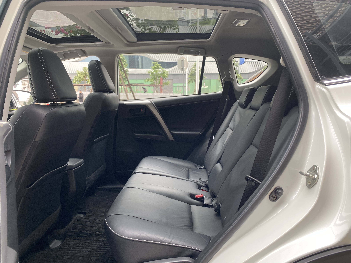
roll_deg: -0.6
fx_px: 264
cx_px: 176
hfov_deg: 67.3
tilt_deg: -8.6
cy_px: 132
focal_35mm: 26
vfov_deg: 53.1
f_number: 1.8
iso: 100
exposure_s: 1/121
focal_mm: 4.25
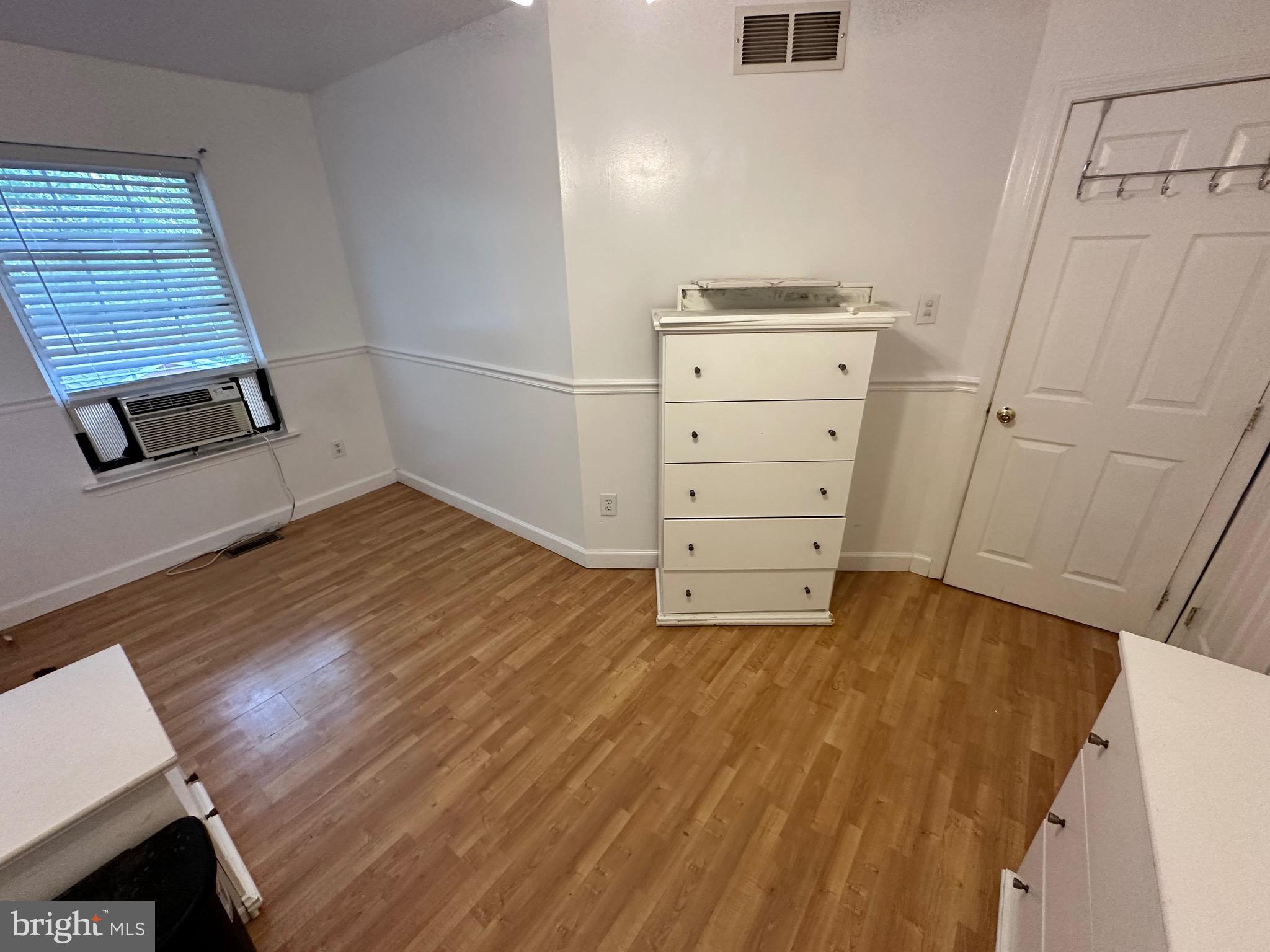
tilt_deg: -22.8
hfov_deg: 102.1
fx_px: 514
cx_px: 635
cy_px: 476
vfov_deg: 85.7
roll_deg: +1.3
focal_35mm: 14
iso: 320
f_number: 2.2
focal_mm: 2.22
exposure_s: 1/120
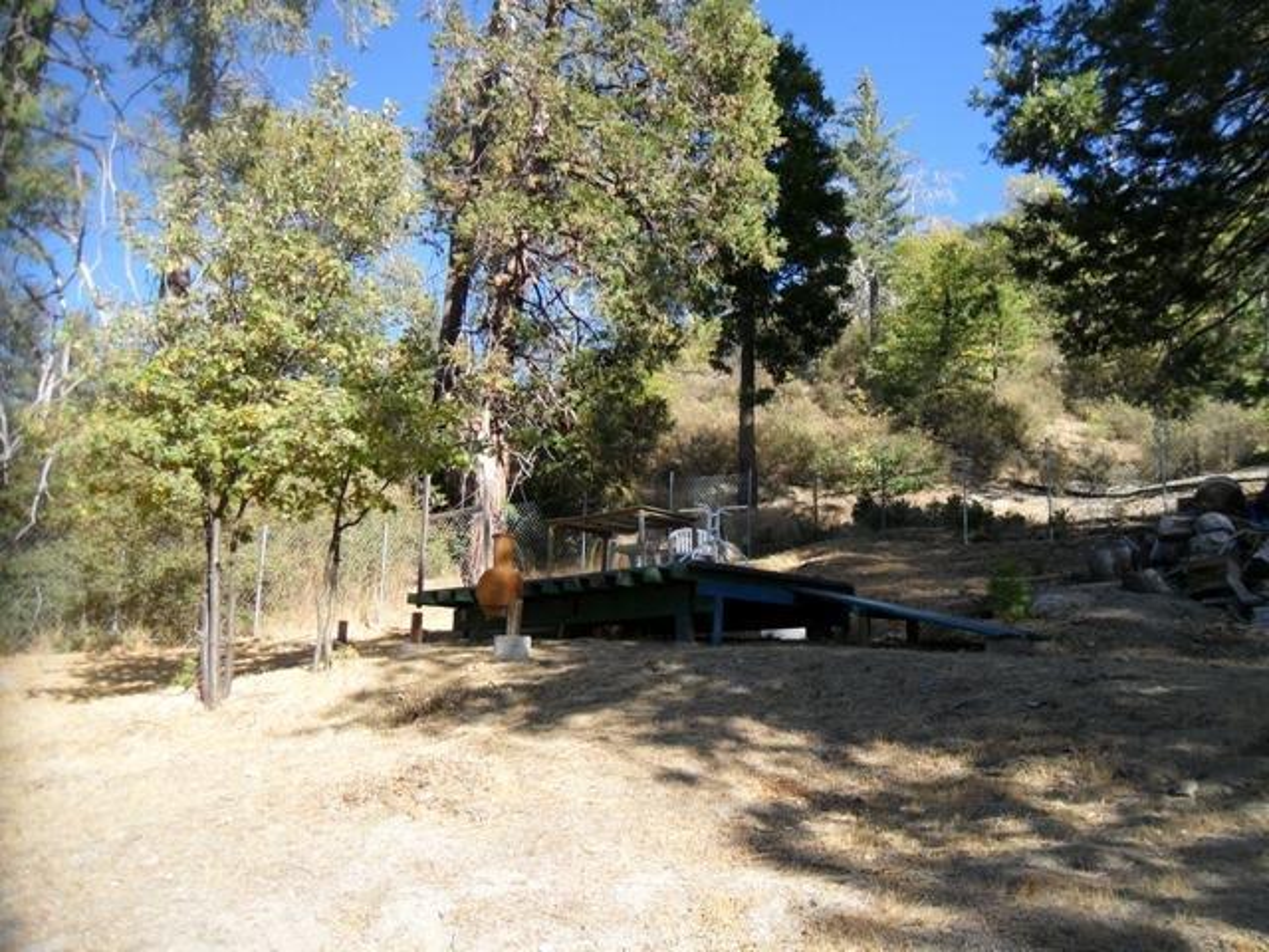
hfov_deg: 63.4
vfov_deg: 49.7
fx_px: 1026
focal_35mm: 28
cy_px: 476
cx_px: 634
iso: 80
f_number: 3.4
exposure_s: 1/350
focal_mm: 5
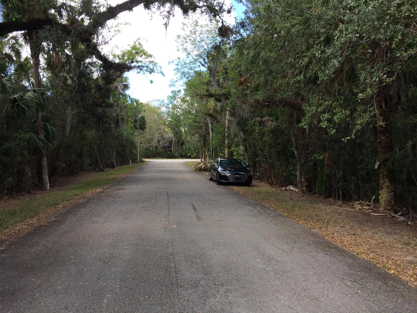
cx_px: 208
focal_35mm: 29
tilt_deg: -1.0
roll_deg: +0.7
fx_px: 349
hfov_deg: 61.7
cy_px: 156
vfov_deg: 48.2
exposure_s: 1/419
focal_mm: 4.15
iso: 32
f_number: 2.2
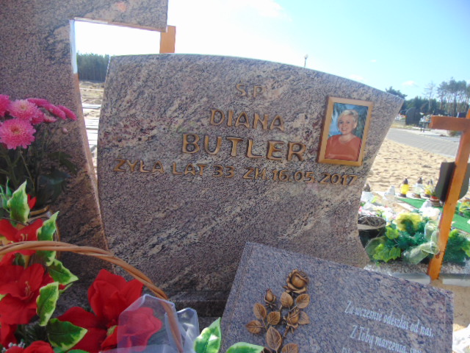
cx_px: 235
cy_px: 176
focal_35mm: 25
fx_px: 339
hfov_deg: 69.4
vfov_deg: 54.9
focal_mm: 4.5
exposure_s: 1/800
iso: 80
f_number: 3
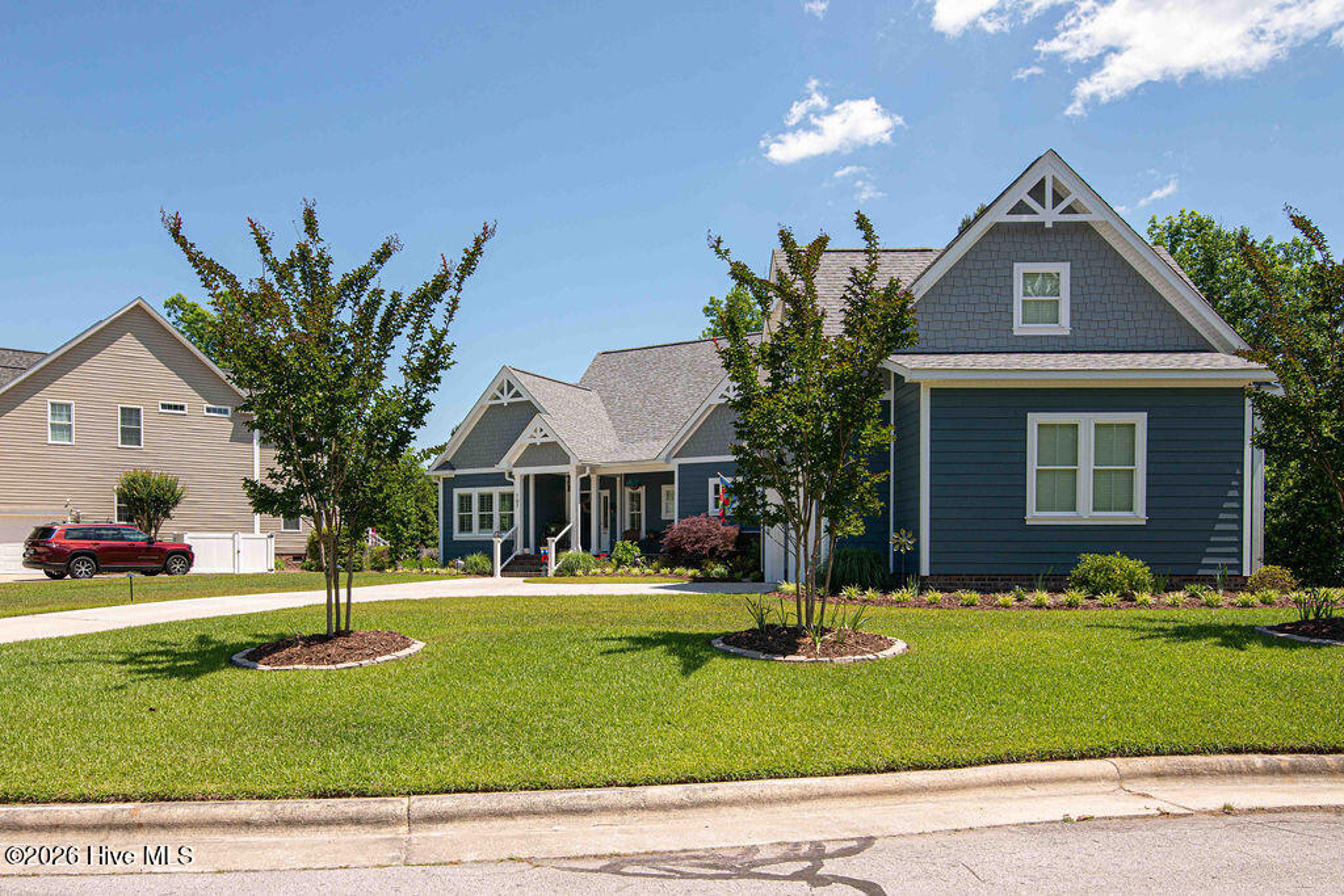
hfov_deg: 68.1
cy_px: 564
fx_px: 988
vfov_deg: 48.3
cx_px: 574
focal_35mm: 26
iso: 320
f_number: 8
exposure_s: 1/400
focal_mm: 21
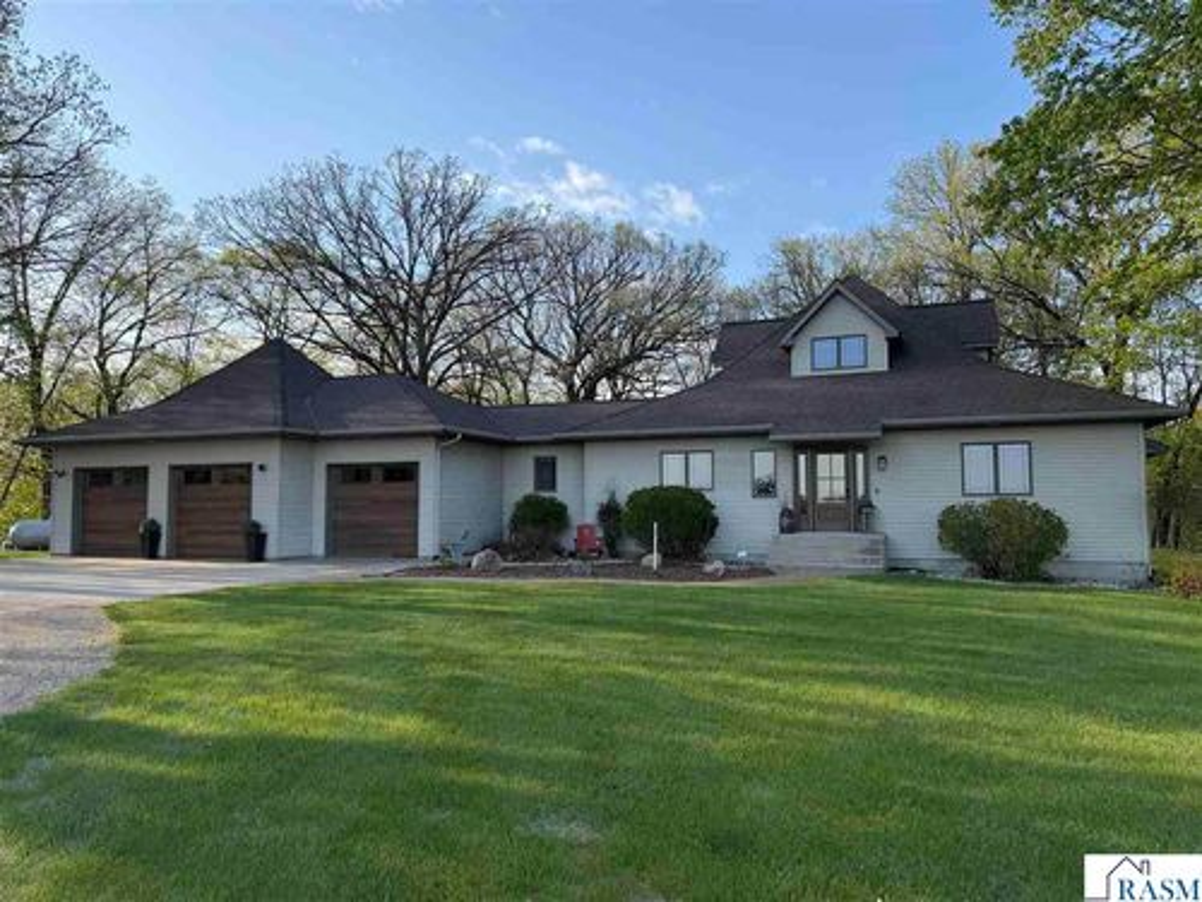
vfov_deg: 56.8
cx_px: 601
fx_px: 833
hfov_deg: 71.6
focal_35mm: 24
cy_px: 451
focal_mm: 6.76
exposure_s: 1/1770
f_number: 1.78
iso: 100
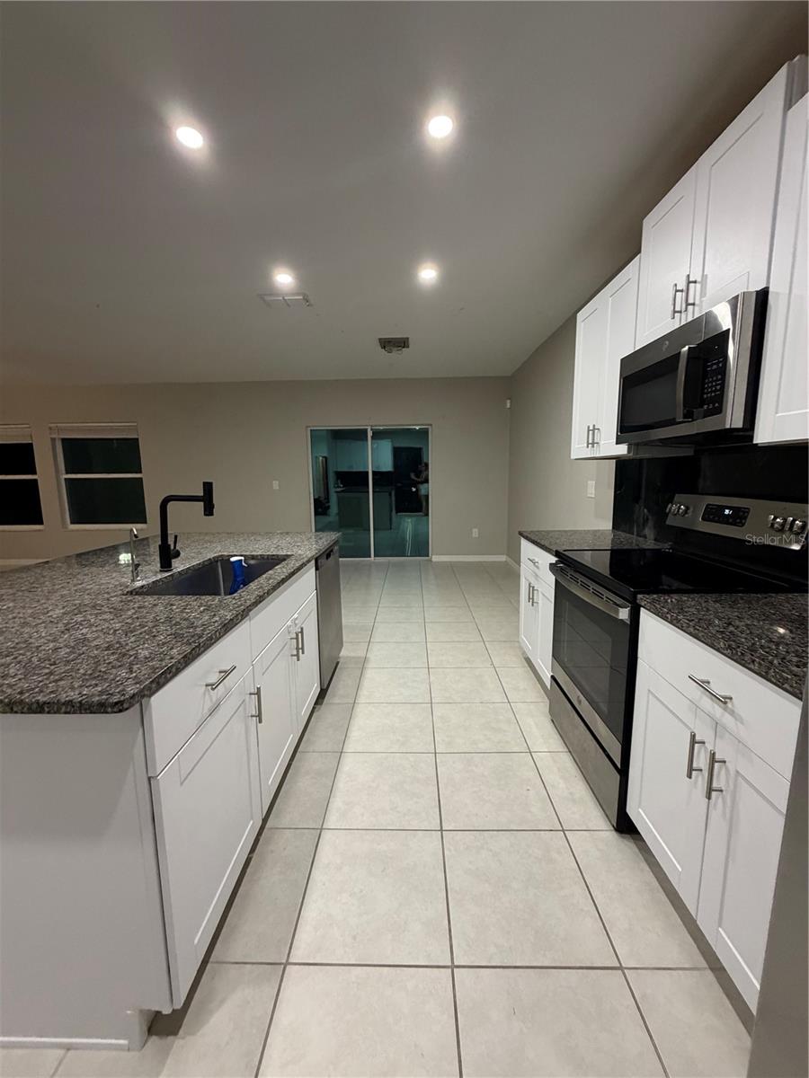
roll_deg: -0.2
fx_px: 436
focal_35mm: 14
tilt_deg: -10.0
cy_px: 539
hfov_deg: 85.7
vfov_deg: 102.1
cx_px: 404
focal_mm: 2.22
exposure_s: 1/60
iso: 400
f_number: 2.2
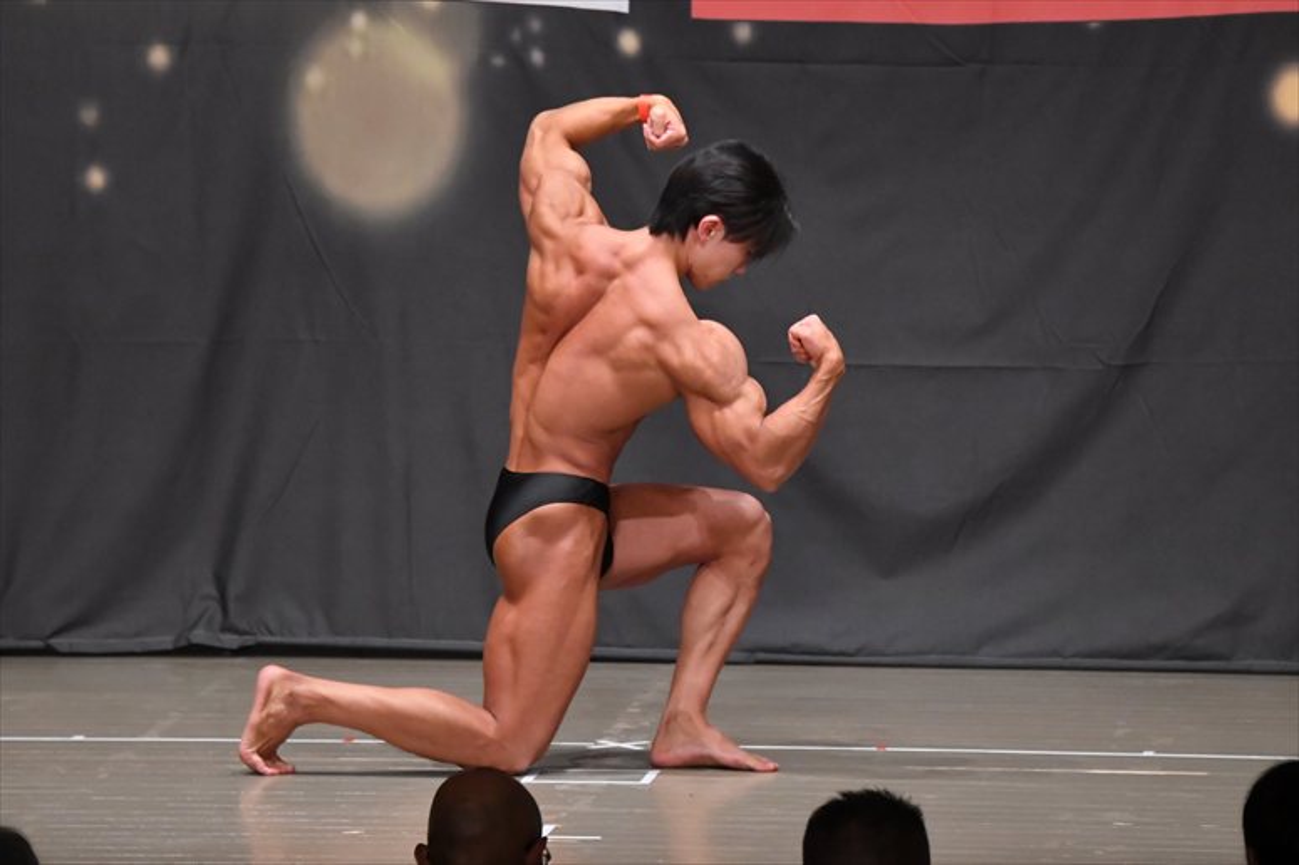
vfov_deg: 4.8
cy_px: 432
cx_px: 650
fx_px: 10279
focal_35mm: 285
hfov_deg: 7.2
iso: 6400
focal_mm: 190
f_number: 5.6
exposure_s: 1/400
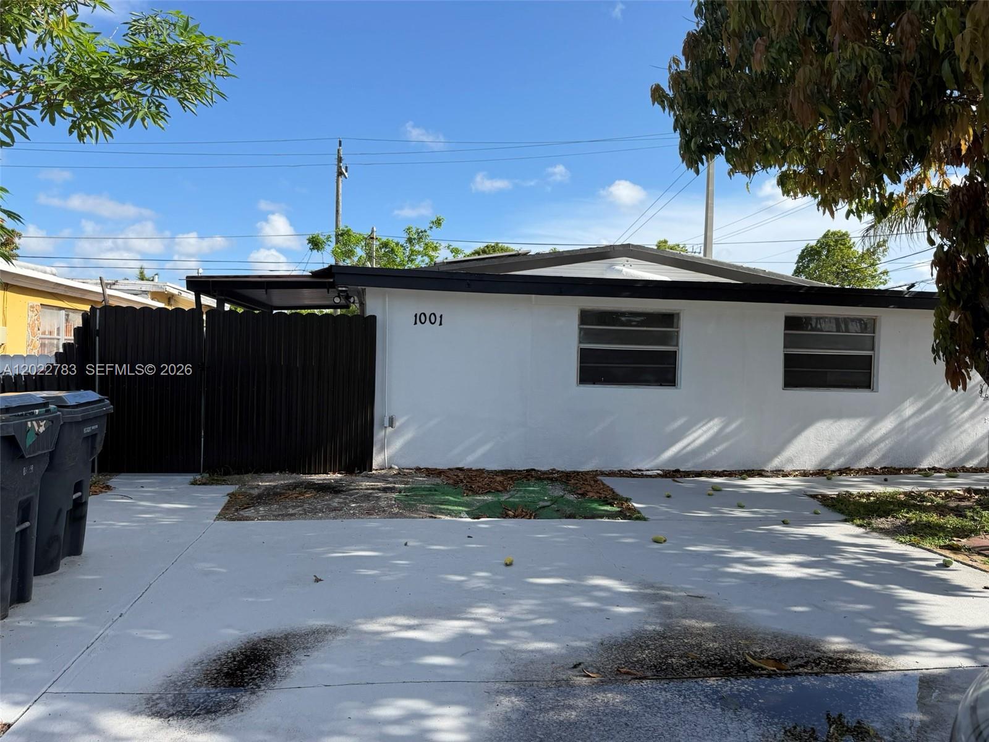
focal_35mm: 24
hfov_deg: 71.6
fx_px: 686
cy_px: 371
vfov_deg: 56.8
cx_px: 494
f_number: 1.78
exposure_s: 1/3425
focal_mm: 6.76
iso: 80
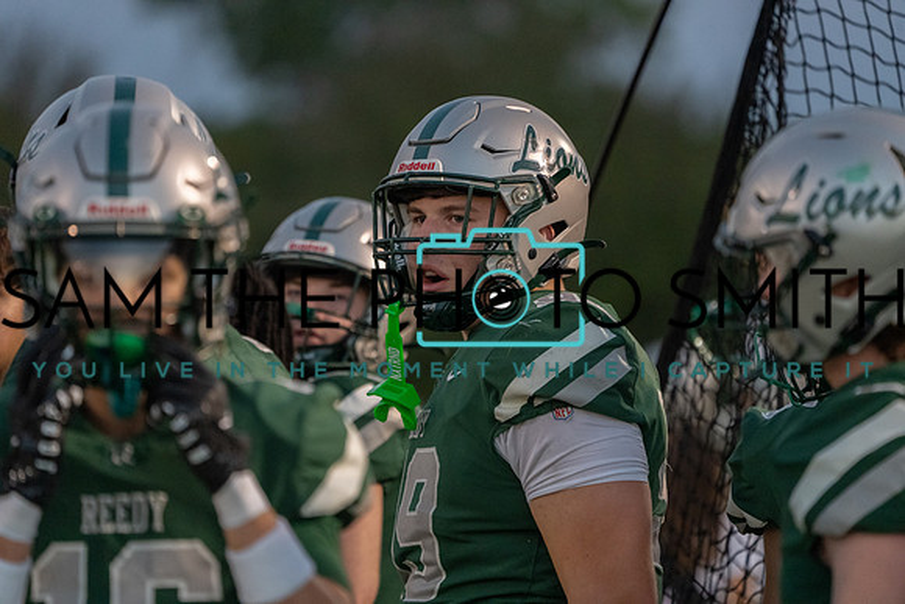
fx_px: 8926
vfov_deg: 3.9
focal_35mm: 355
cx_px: 452
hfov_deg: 5.8
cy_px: 302
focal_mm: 355
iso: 6400
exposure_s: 1/640
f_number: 5.6
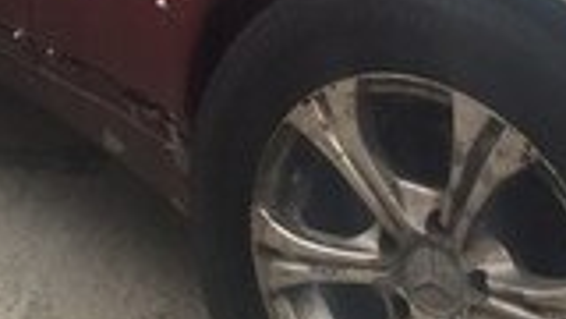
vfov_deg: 9.1
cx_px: 191
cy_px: -144
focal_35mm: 130
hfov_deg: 16.5
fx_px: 1951
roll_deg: -1.7
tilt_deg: -17.3
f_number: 2.2
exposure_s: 1/199
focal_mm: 4.15
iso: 32
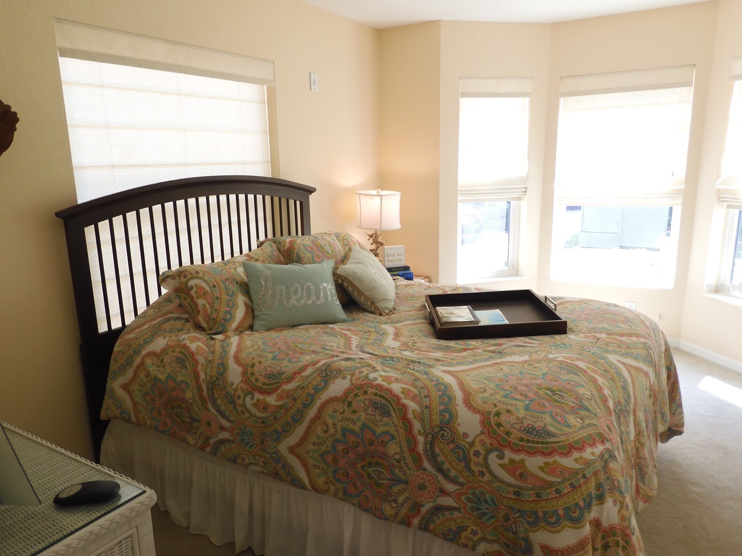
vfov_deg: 54.9
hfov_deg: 69.4
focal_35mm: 25
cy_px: 288
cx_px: 365
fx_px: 536
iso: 100
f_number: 3.4
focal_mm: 4.3
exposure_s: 1/30
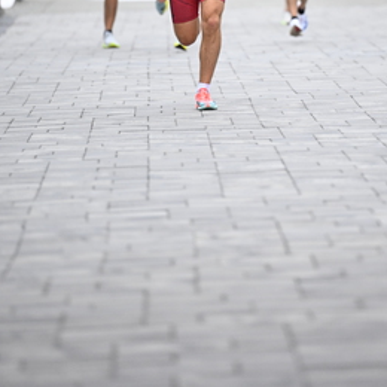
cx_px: 272
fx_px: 4553
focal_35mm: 360
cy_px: -6
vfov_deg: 4.9
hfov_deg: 4.9
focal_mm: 200
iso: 1600
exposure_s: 1/1250
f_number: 2.8
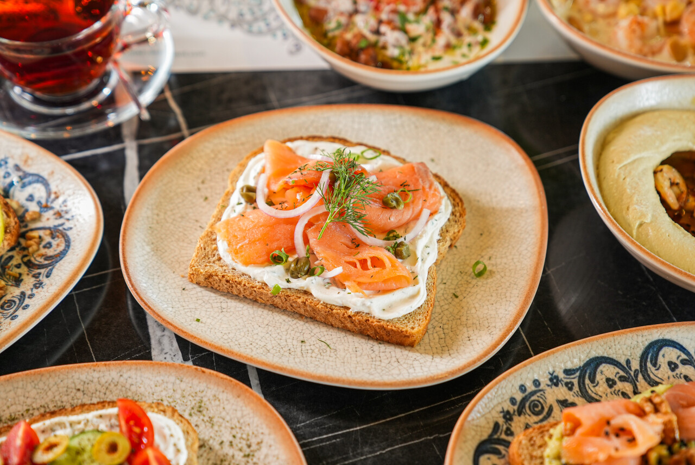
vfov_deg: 21.9
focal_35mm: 62
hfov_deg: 32.4
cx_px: 348
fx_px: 1198
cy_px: 232
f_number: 3.2
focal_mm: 62
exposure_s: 1/100
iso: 500
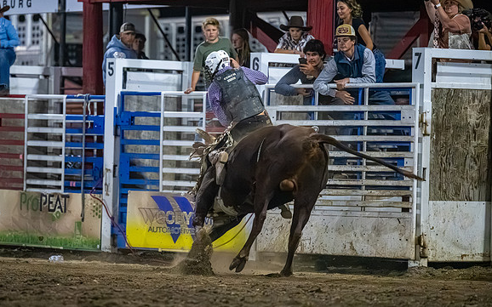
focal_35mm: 264
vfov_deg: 5.0
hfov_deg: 7.9
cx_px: 177
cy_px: 161
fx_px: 3539
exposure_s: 1/800
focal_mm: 180
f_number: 2.8
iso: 6400
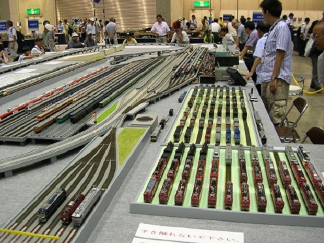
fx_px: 346
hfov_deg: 50.1
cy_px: 122
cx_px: 154
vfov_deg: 38.7
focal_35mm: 37
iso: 50
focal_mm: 5.8
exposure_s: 1/14
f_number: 2.8
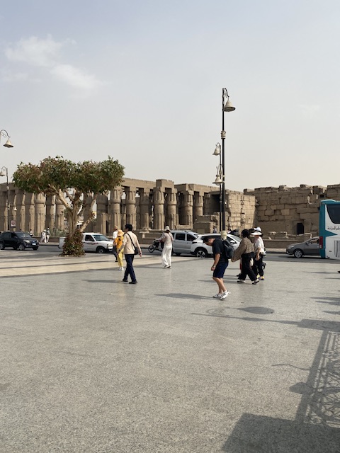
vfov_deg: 67.3
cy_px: 226
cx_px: 170
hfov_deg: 53.1
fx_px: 340
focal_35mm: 26
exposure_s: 1/4444
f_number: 1.8
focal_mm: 4.25
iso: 32
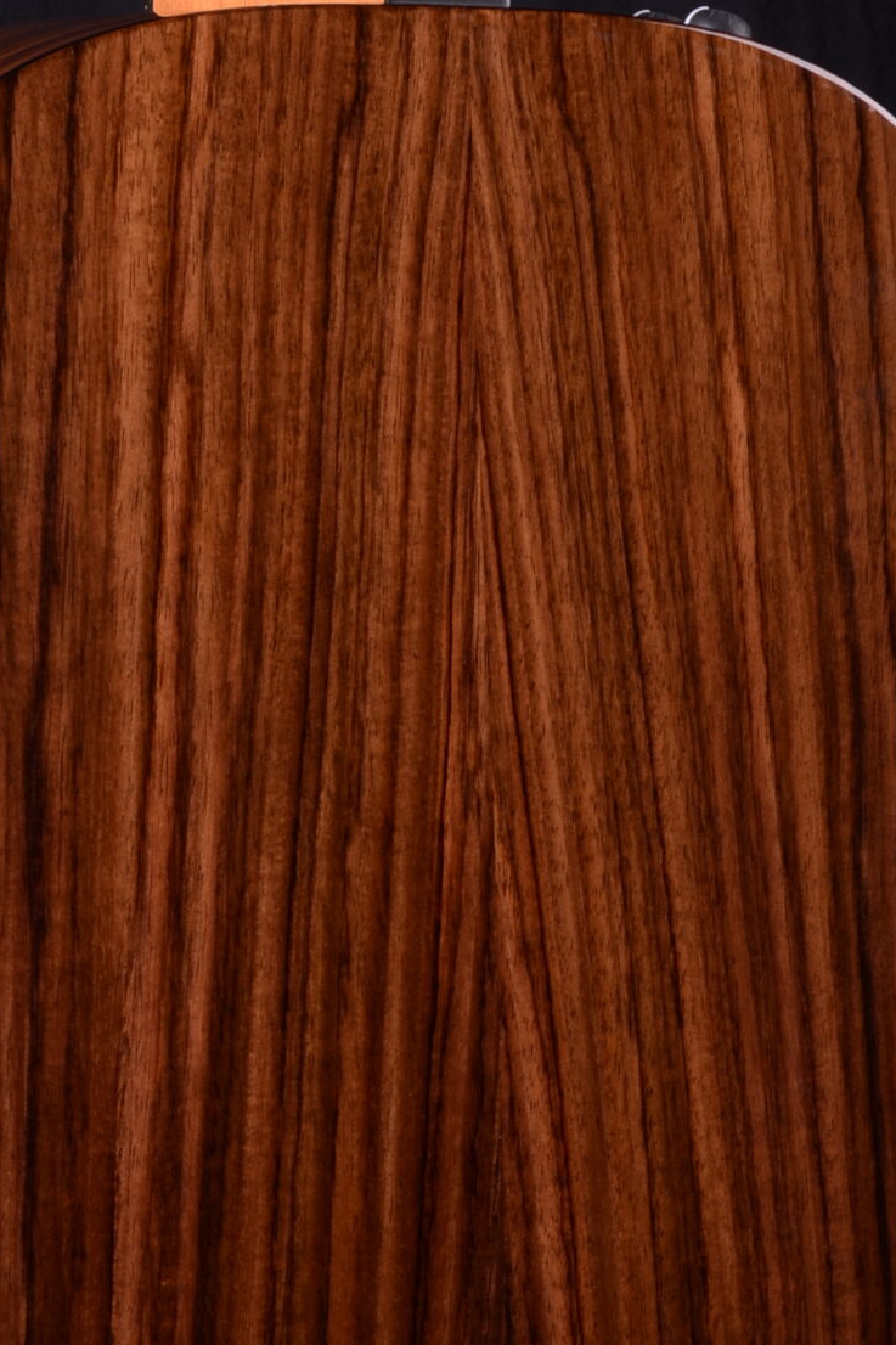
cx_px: 355
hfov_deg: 13.2
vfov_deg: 19.6
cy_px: 865
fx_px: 3884
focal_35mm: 104
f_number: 13
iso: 200
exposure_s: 1/200
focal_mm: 30
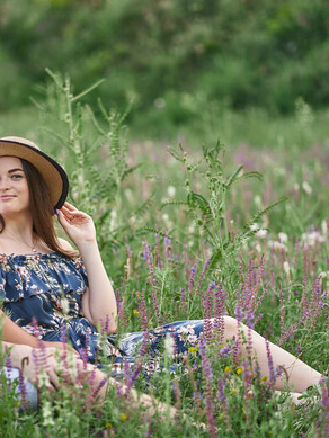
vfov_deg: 15.9
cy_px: 219
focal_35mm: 124
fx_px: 1571
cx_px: 110
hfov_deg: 11.9
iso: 200
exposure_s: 1/500
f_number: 1.8
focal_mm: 85
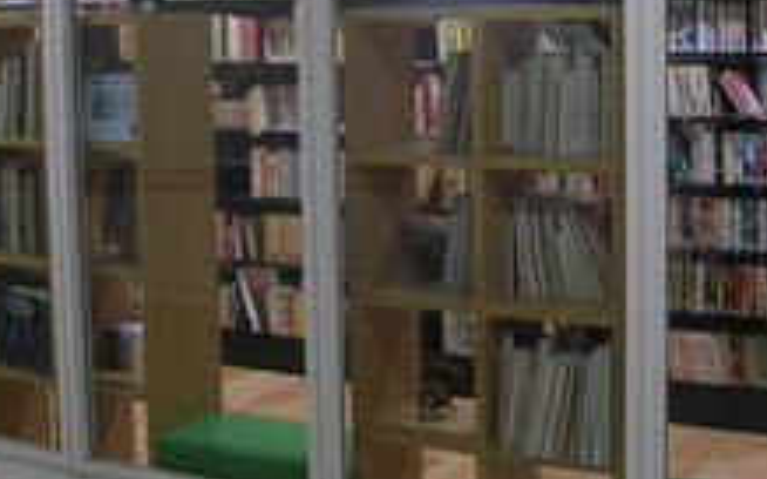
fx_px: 1421
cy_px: 106
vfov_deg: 19.0
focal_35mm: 68
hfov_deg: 30.2
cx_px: 401
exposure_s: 1/14.5
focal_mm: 5.8
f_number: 2.8
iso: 50
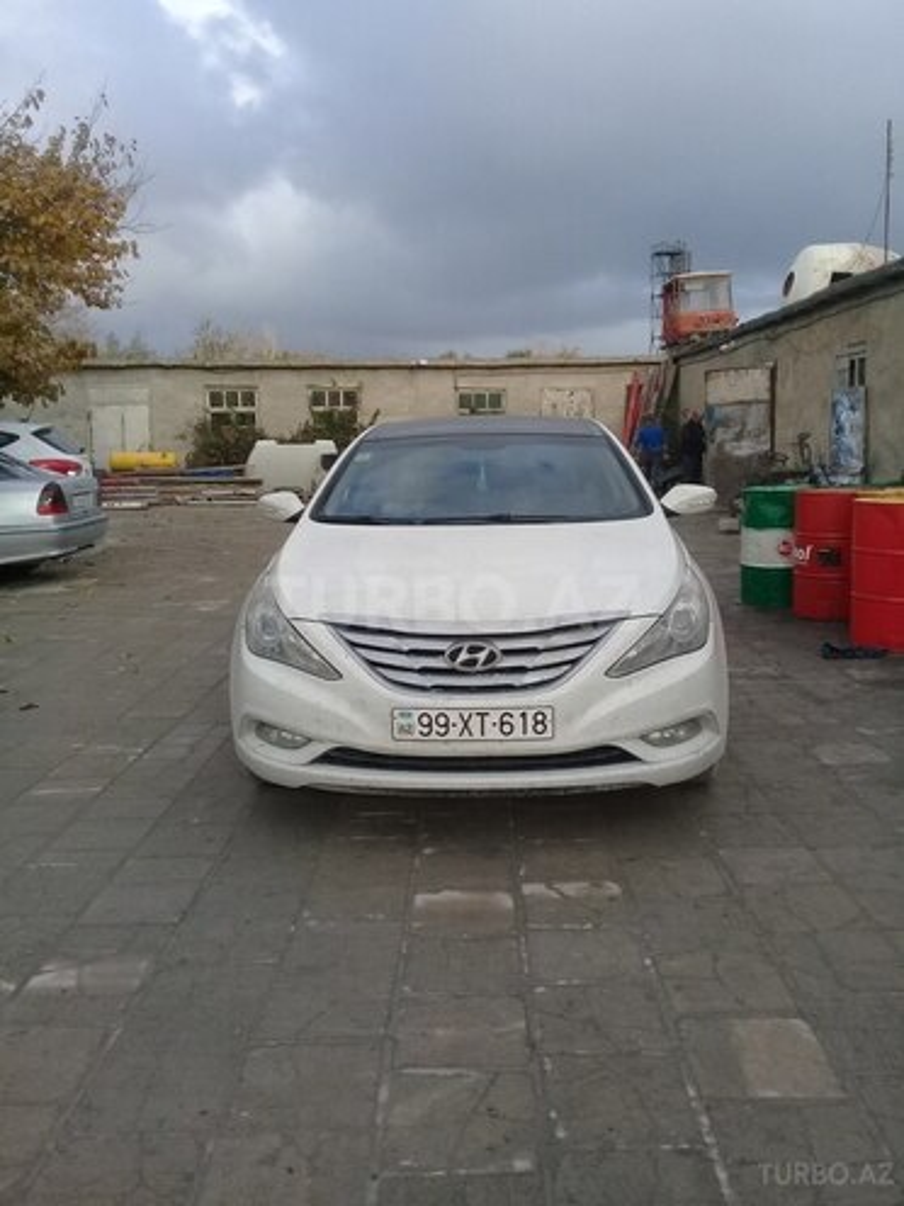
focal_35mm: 31
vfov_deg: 58.4
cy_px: 603
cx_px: 452
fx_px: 1079
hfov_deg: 45.4
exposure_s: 1/747
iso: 50
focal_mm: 3.3
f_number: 2.2
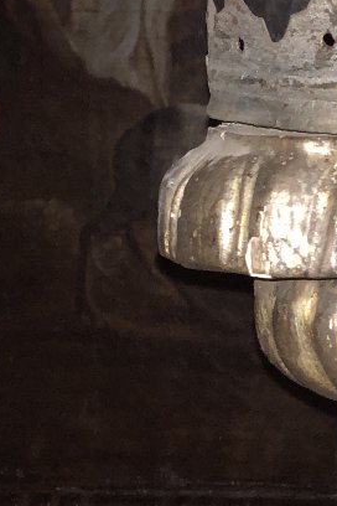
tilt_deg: +4.1
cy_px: -197
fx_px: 2232
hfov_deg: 8.5
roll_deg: +0.2
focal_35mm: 159
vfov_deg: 12.4
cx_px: 489
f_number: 2.4
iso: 64
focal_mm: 6
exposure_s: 1/30
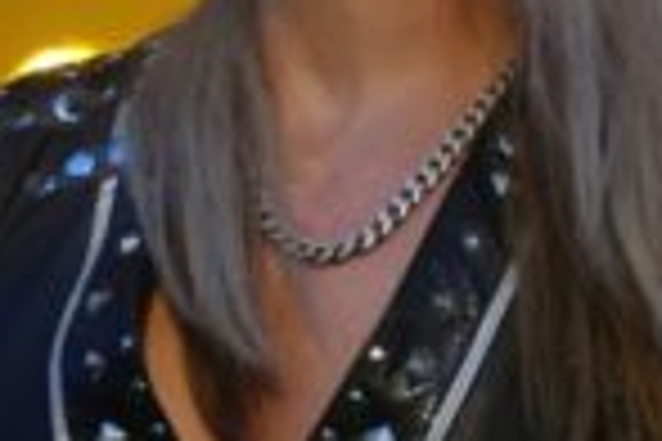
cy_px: 562
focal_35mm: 904
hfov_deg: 2.3
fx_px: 16615
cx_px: 549
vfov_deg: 1.5
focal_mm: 115
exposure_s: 1/200
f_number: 5.6
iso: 4000
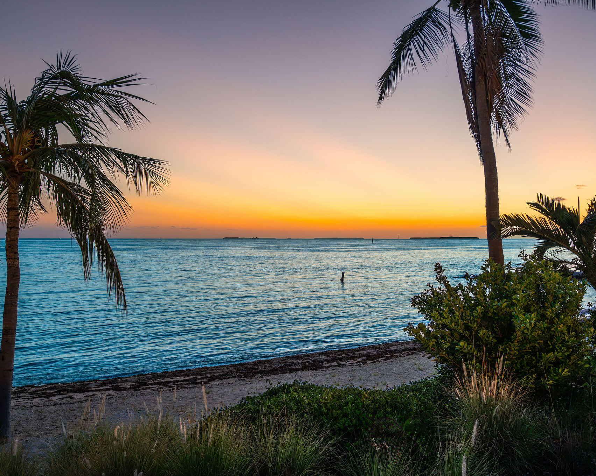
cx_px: 336
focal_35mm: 34
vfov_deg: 43.3
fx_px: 600
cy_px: 238
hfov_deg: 52.7
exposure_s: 1/8
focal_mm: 30
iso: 800
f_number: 6.3
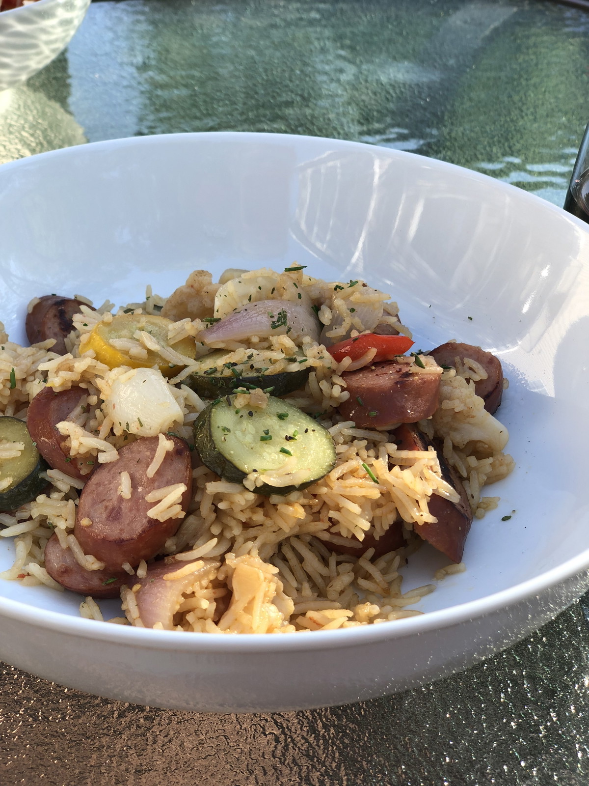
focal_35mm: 52
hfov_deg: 28.0
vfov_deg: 36.8
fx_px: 1180
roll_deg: -2.4
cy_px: 393
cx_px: 294
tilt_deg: -33.9
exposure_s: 1/120
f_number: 2.4
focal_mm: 6
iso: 16
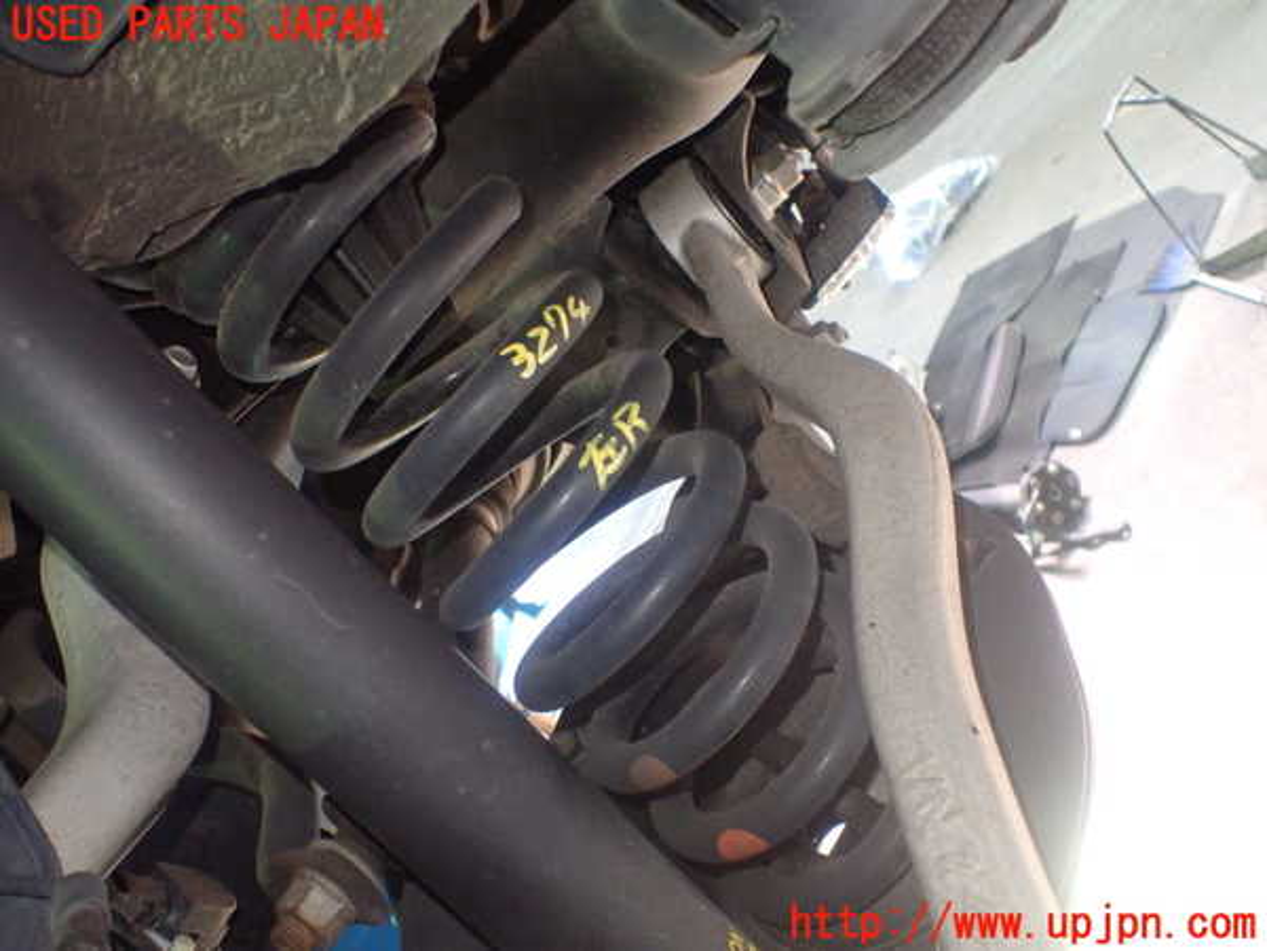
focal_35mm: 30
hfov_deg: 60.0
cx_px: 634
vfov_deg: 46.8
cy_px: 476
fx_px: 1098
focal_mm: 5.4
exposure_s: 1/40
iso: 800
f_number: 2.3
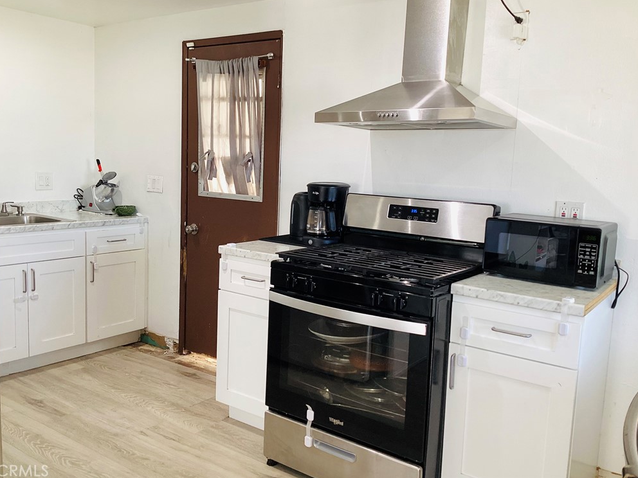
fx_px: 590
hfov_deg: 56.8
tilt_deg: -7.6
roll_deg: -3.7
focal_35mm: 32
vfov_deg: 44.2
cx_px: 313
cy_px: 233
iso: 100
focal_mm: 3.3
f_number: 2.4
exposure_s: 1/60
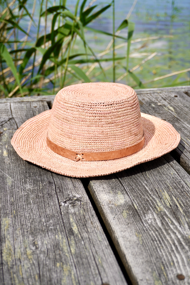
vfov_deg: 35.1
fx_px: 451
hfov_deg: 23.8
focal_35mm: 57
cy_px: 142
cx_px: 95
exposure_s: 1/1000
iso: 100
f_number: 5.6
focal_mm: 38
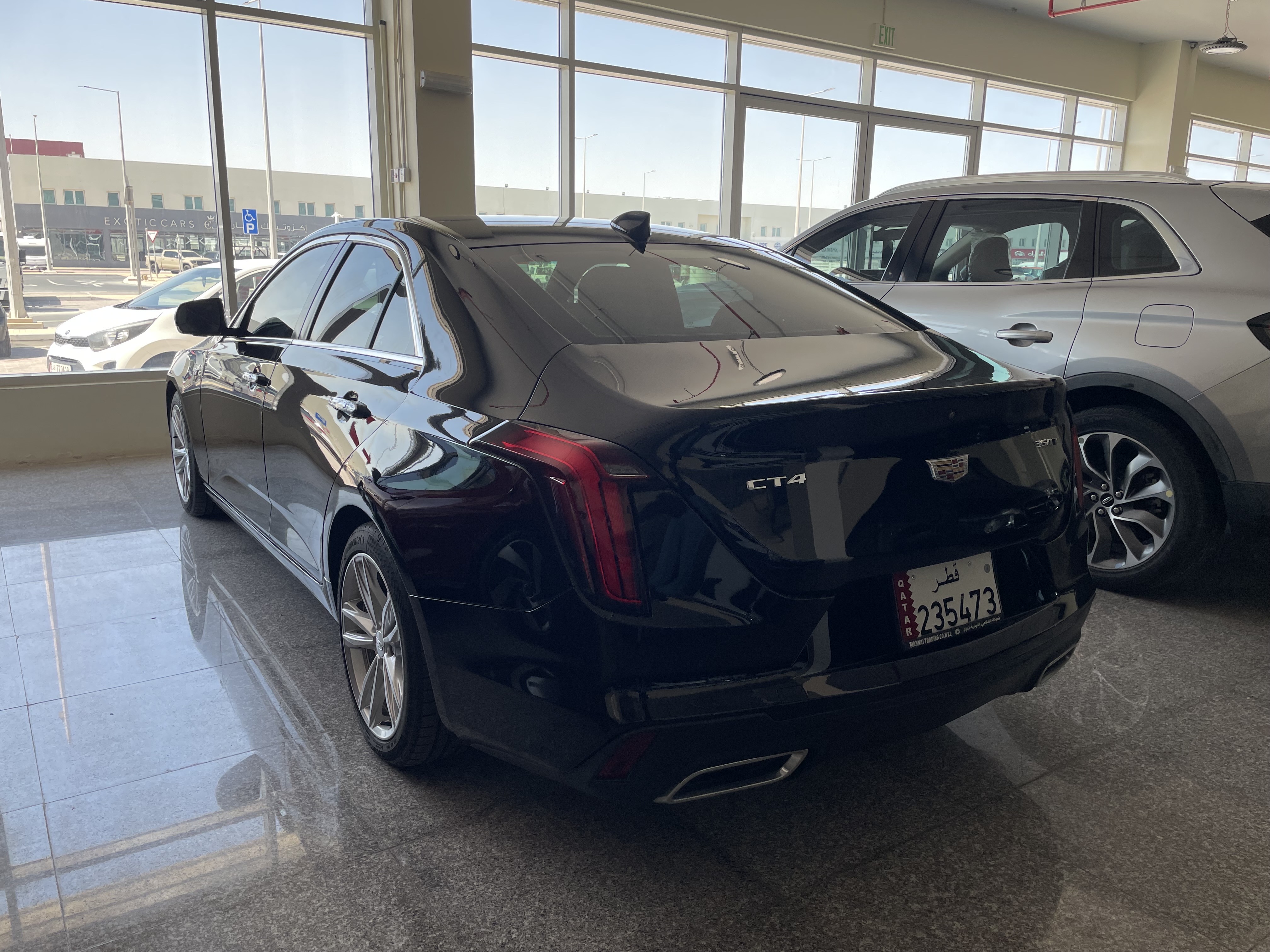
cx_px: 635
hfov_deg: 67.3
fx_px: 954
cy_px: 476
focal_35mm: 26
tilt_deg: -15.2
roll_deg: -1.4
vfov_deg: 53.1
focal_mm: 4.2
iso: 32
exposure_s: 1/296
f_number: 1.6
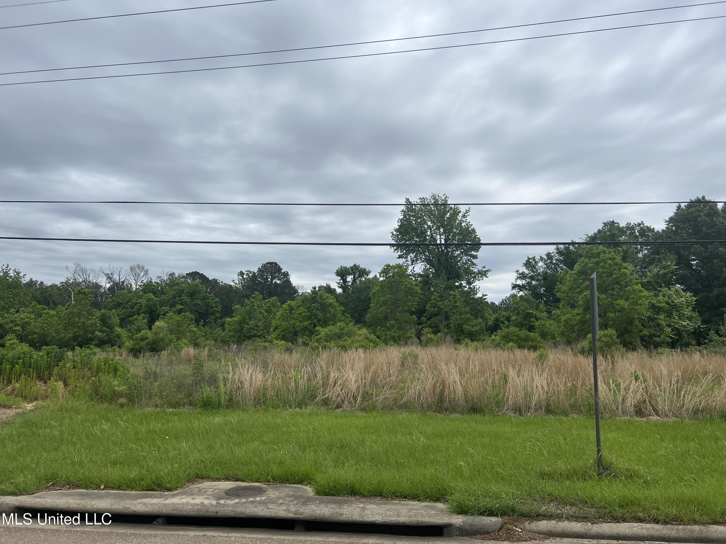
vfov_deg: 53.1
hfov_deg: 67.3
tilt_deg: +9.7
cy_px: 272
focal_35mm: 26
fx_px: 545
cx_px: 363
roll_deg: +0.3
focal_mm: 5.7
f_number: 1.5
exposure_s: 1/4274
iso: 50
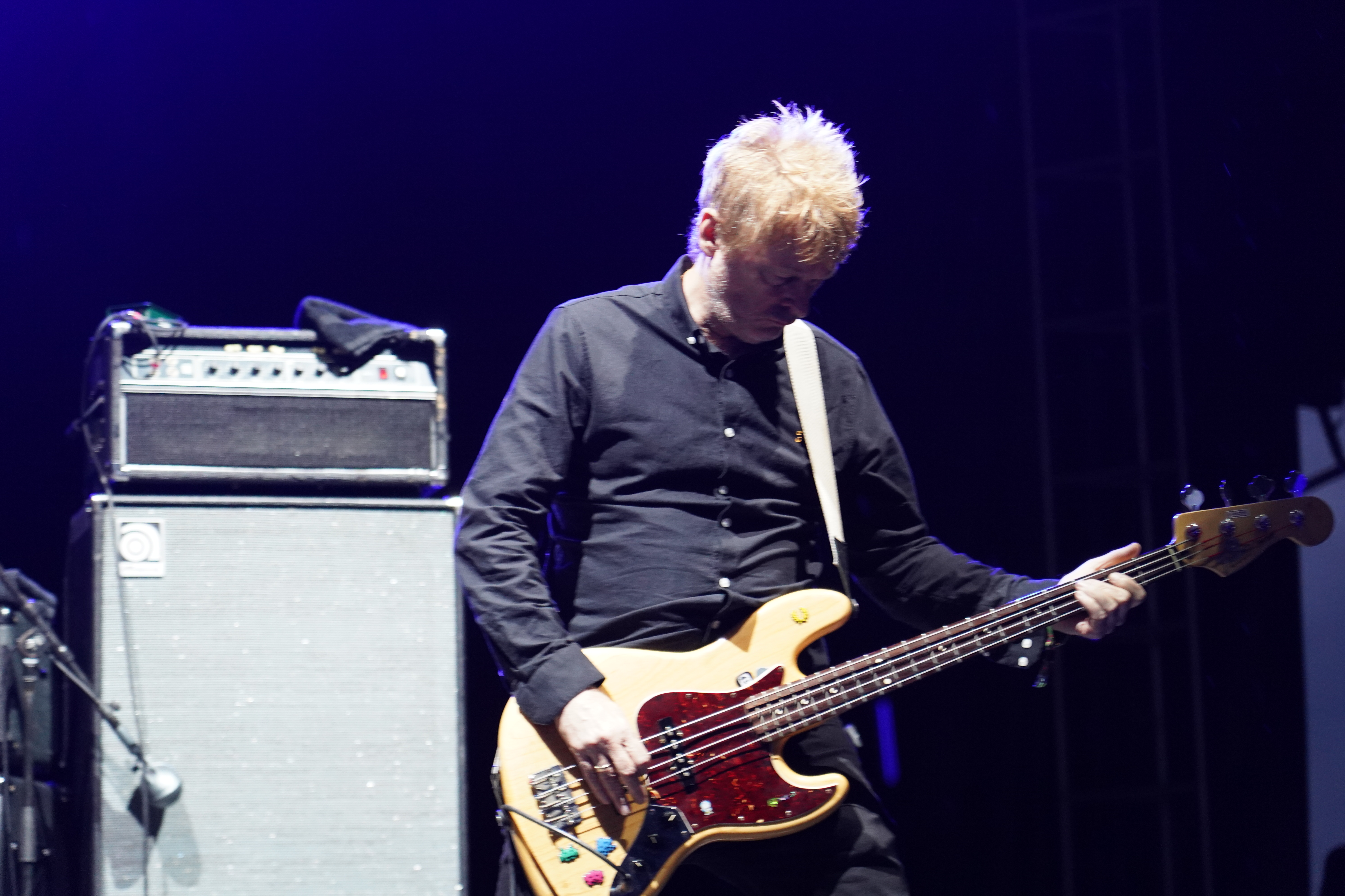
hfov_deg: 19.5
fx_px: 3923
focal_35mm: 105
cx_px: 672
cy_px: 448
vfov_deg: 13.0
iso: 4000
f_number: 4
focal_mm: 105
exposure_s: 1/160
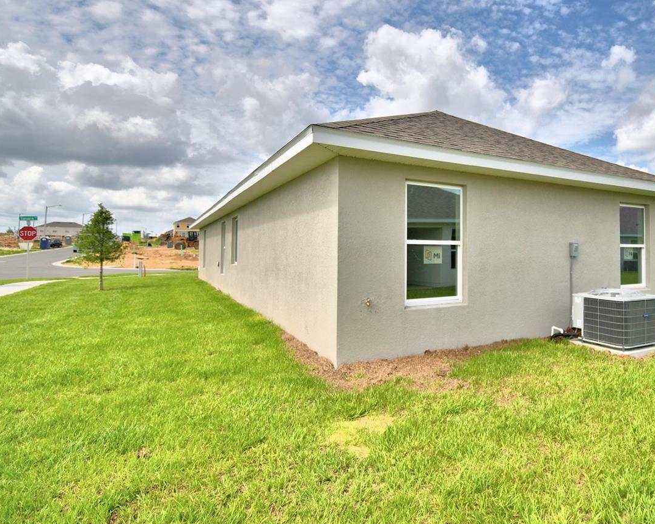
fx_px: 407
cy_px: 238
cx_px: 458
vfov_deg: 65.4
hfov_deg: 74.2
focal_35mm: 21
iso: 100
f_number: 4.5
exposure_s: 1/1600
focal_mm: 10
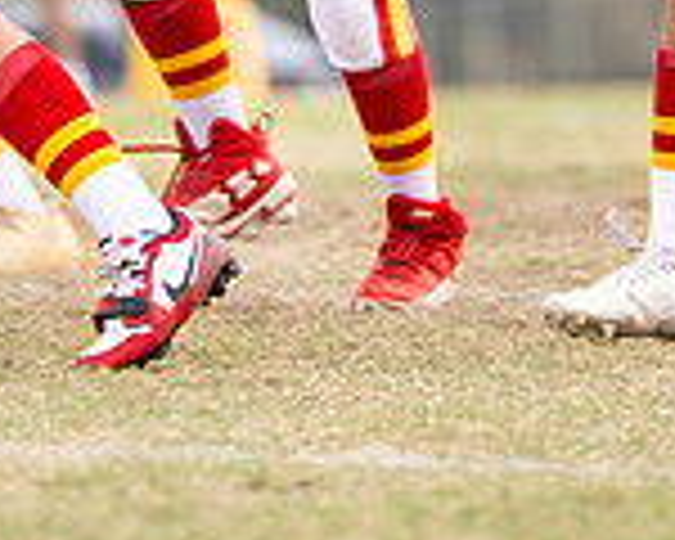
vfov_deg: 1.4
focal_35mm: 1111
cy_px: -482
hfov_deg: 1.7
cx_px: 583
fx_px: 22195
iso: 160
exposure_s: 1/1250
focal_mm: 200
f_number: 2.8
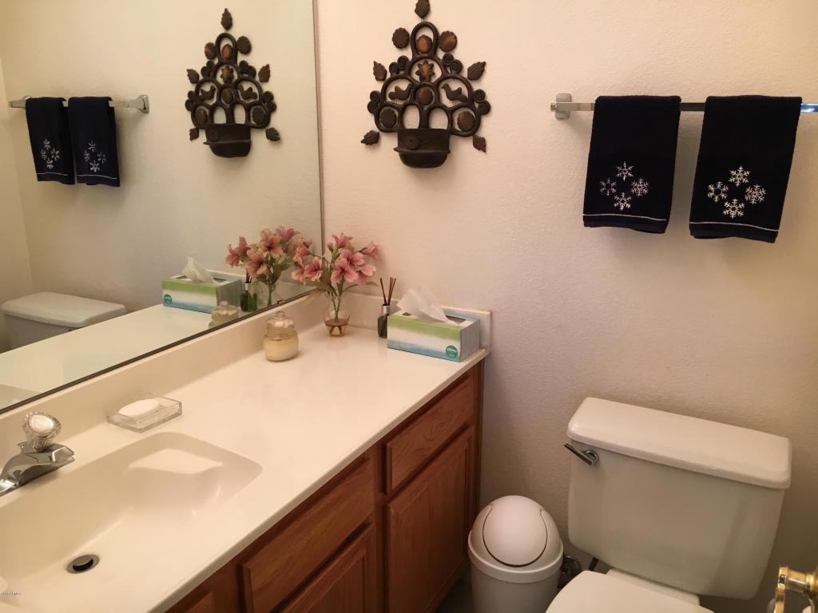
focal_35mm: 29
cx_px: 409
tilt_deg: -16.1
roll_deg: +0.6
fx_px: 685
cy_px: 306
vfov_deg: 48.2
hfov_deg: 61.7
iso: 32
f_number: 2.2
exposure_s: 1/30
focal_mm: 4.15
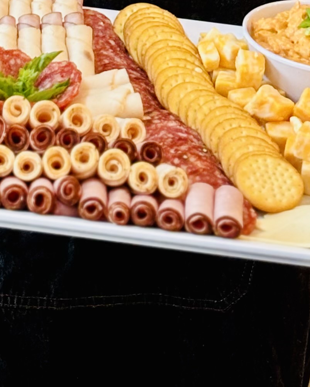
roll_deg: -7.3
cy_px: -363
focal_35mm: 204
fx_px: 2339
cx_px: 59
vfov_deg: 9.0
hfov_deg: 7.6
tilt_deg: -11.0
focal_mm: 5.96
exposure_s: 1/40
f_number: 1.6
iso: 200
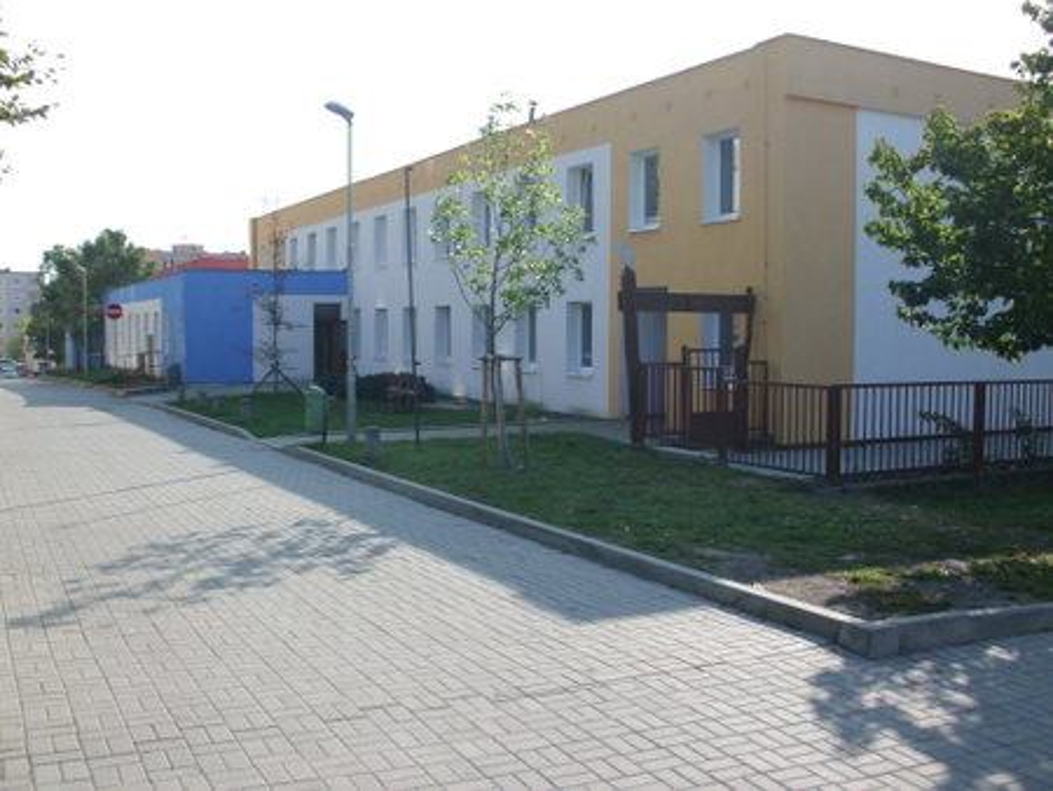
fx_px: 1096
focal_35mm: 36
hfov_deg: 51.3
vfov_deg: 39.7
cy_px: 396
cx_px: 526
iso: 64
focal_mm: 6.3
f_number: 7.3
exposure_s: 1/160
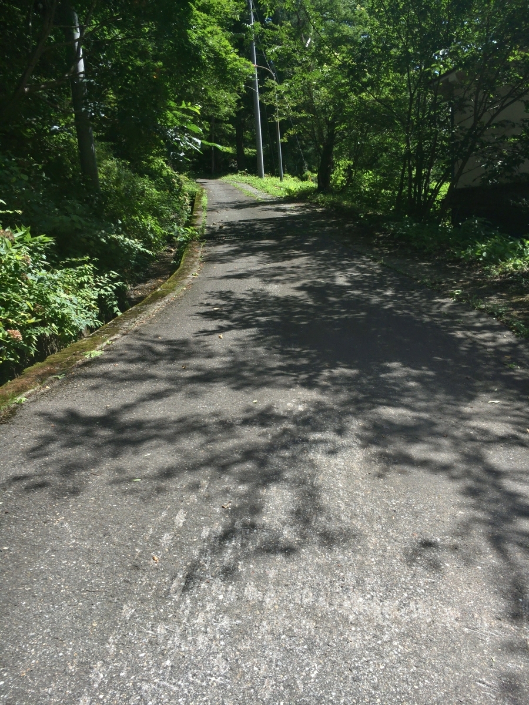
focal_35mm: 29
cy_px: 352
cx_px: 264
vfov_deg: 61.7
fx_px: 591
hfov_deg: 48.2
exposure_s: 1/569
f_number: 2.2
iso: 25
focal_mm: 4.15
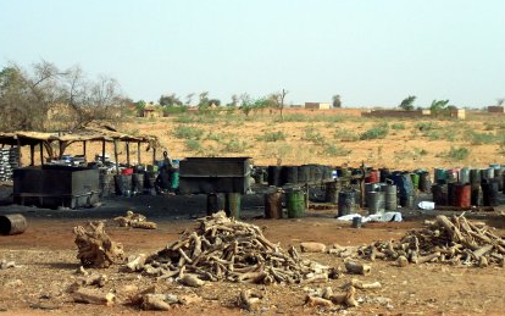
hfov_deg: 17.2
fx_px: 1666
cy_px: 170
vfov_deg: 10.8
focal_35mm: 121
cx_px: 259
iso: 80
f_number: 3.2
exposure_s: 1/750
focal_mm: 17.5
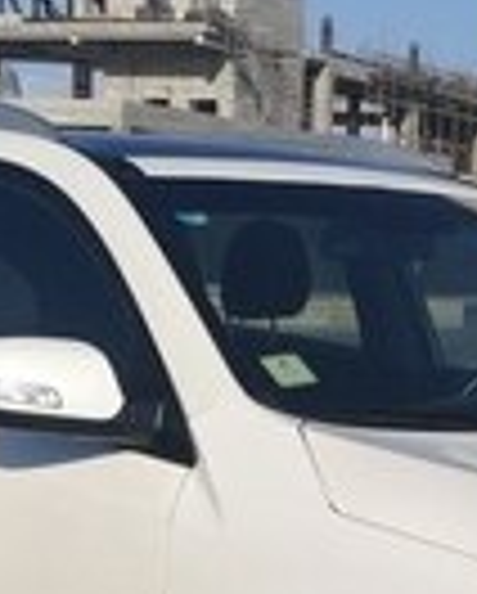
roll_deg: -1.9
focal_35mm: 106
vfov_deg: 17.2
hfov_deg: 14.5
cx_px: 364
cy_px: 734
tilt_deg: -14.3
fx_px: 1866
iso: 32
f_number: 2.2
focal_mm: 4.15
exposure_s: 1/4405
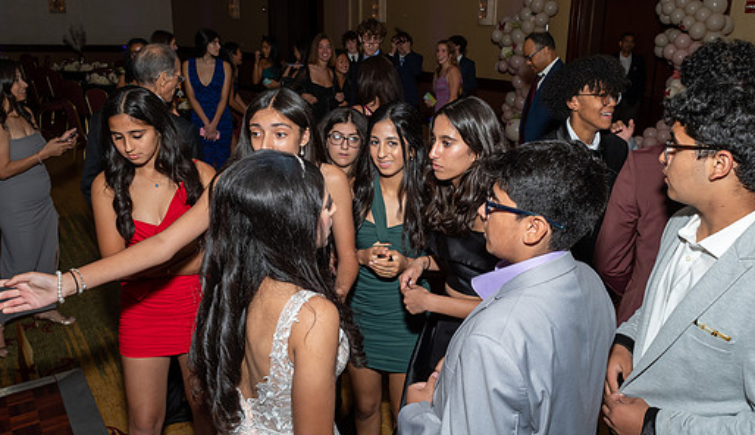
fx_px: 604
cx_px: 410
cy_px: 193
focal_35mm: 30
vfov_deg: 39.5
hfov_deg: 63.9
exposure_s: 1/250
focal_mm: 17
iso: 400
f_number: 7.1
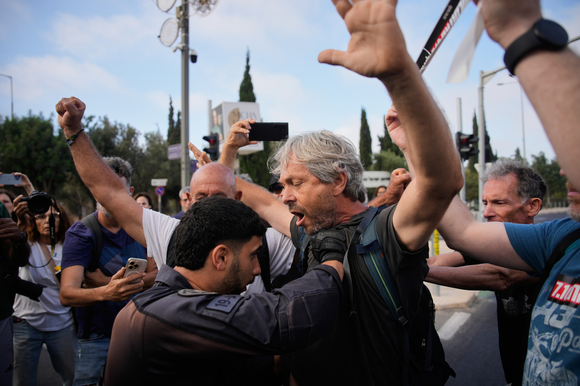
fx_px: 387
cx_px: 290
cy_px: 193
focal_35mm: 24
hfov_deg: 73.8
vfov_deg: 53.1
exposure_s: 1/1000
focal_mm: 24
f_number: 2.8
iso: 200
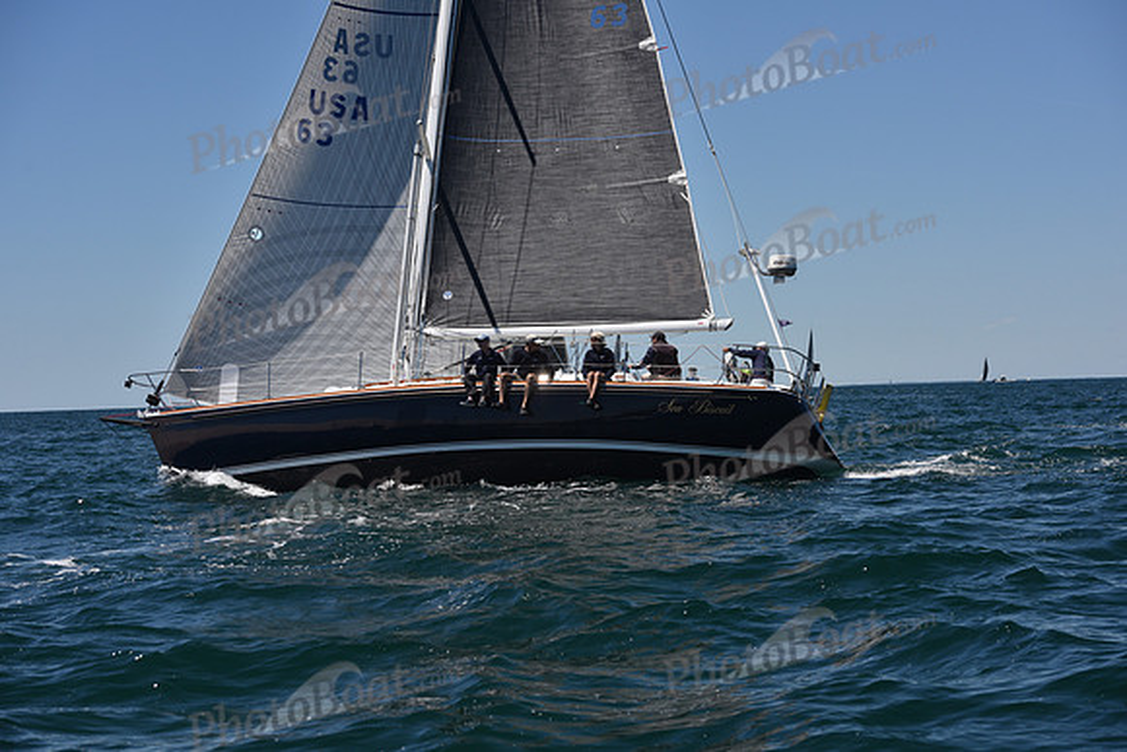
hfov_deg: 28.8
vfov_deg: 19.5
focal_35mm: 70
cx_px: 564
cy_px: 376
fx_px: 2192
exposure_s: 1/800
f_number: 6.3
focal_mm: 70
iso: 250
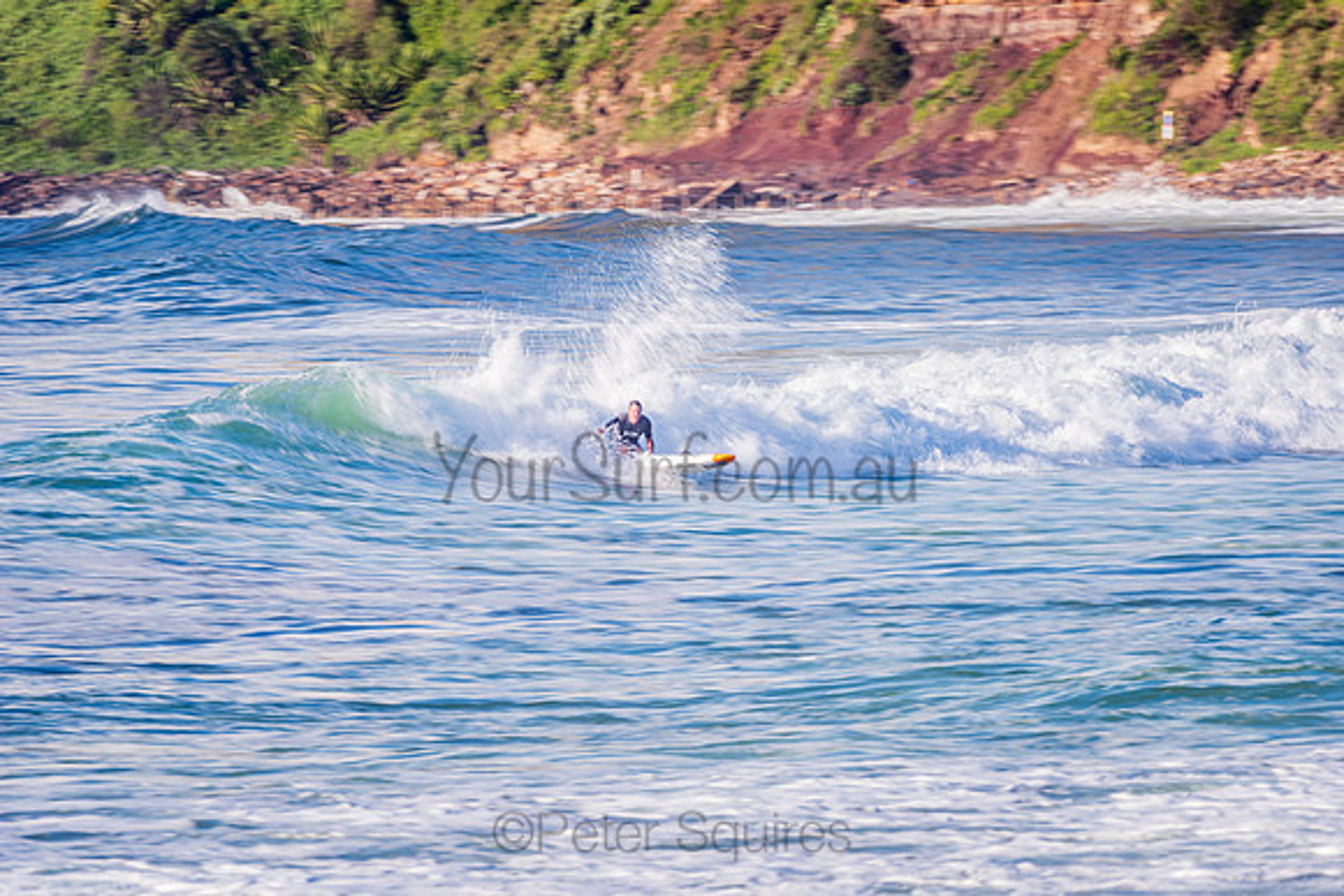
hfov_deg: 4.1
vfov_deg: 2.8
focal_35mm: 500
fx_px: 18670
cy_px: 448
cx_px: 672
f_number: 10
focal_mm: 500
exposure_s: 1/20
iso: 31
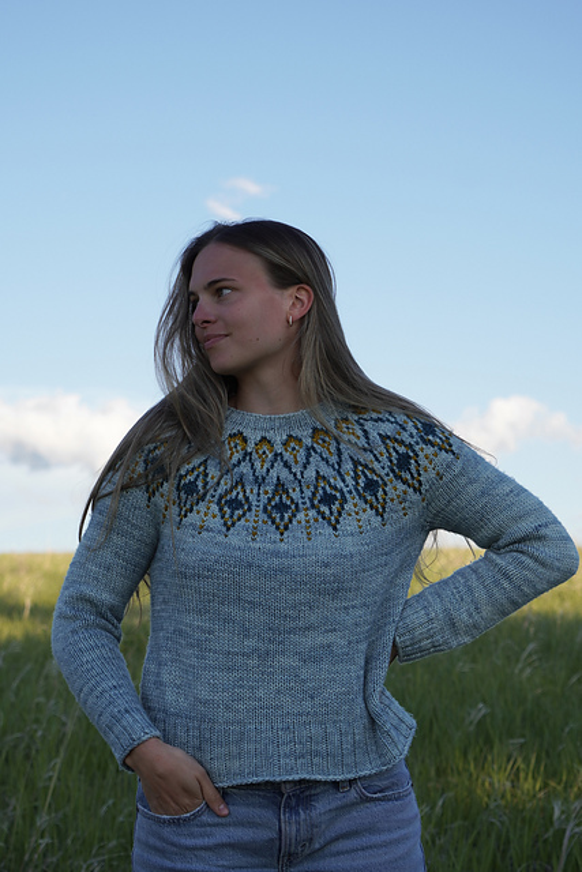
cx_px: 291
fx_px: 1709
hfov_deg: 19.3
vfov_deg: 28.6
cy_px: 436
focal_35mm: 70
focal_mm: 47
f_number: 4.5
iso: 100
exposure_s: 1/350
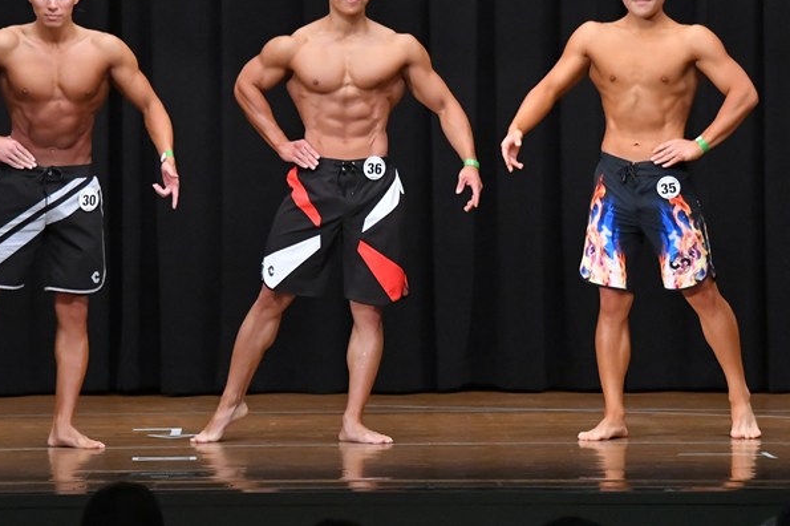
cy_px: 185
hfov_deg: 7.8
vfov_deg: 5.2
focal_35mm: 263
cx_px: 476
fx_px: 5768
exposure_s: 1/400
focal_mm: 135
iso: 8000
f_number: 5.6
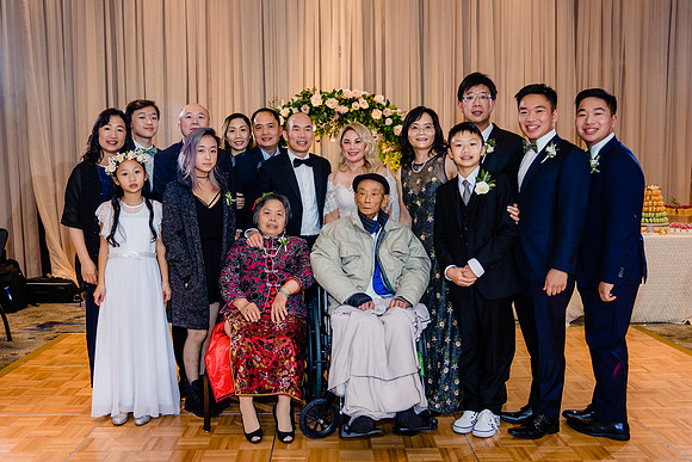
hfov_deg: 56.3
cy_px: 229
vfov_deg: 39.3
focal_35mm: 34
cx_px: 332
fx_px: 646
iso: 1000
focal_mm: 29
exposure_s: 1/160
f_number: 4
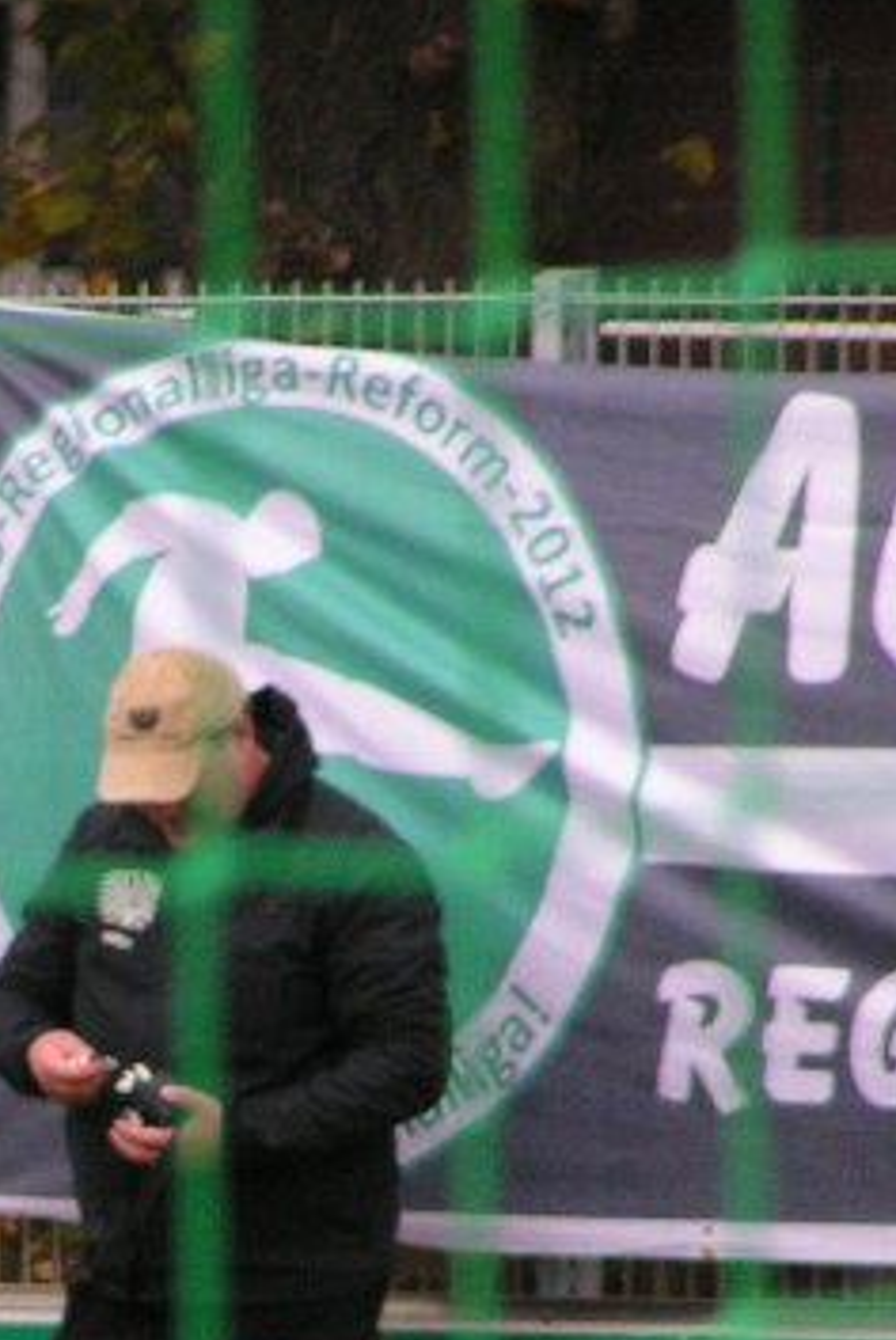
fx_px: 33345
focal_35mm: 895
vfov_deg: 2.3
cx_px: -72
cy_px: 1063
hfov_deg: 1.5
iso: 200
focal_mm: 58
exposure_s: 1/200
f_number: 3.5
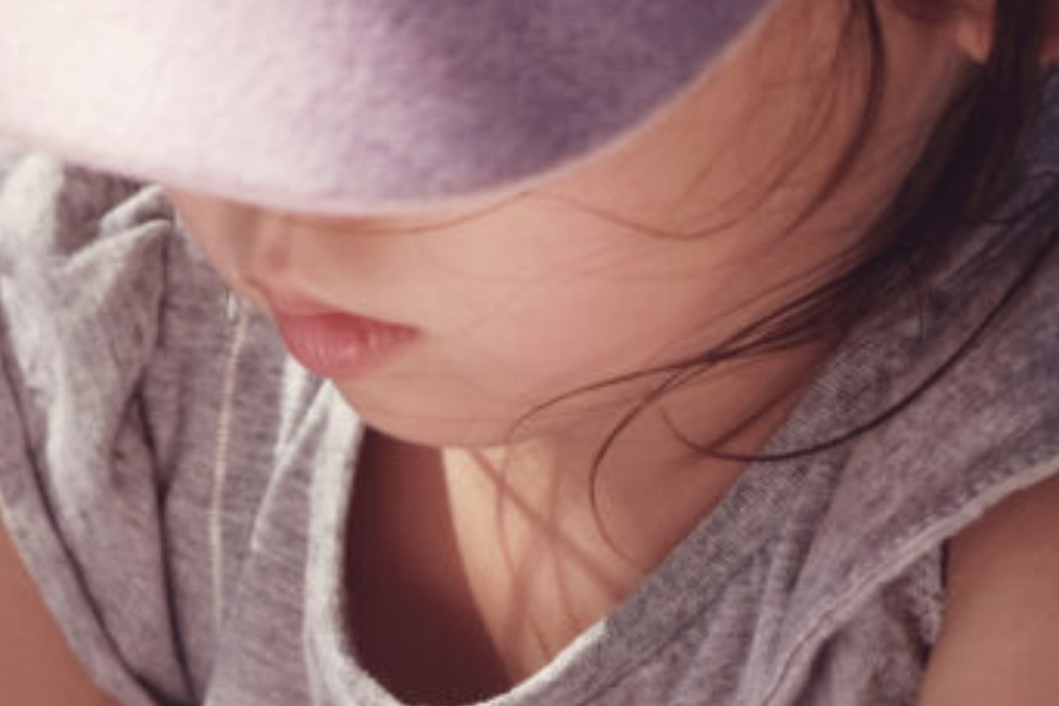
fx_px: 4236
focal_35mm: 144
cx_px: -551
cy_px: 861
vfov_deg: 9.4
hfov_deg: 13.4
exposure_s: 1/600
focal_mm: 27
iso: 200
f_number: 3.2
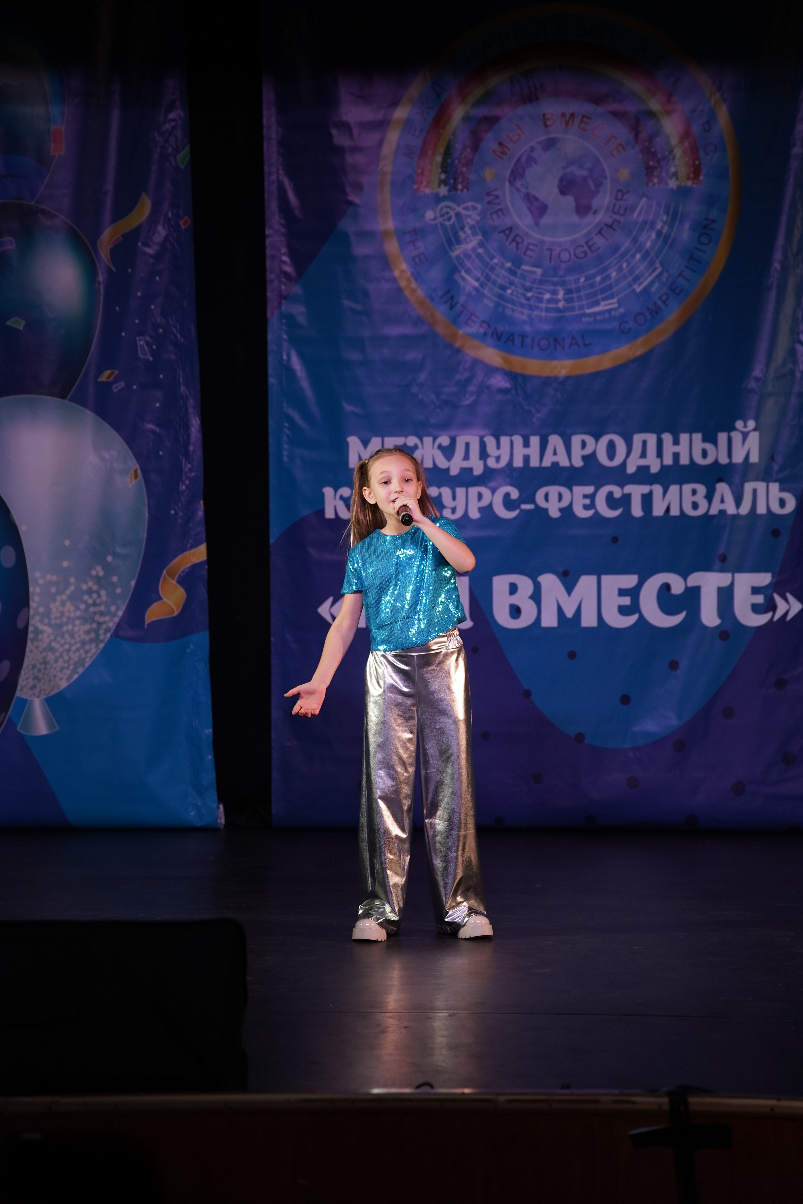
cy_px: 602
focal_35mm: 150
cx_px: 402
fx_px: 5018
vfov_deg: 13.7
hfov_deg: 9.1
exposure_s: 1/400
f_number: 4
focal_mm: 150
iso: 1600
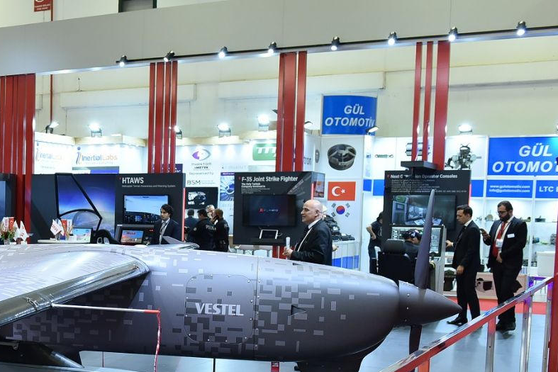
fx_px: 977
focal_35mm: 63
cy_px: 299
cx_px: 14
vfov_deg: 21.3
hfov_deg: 29.9
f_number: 5.6
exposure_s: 1/100
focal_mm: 31
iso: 1600
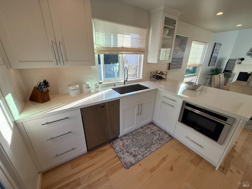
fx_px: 102
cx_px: 126
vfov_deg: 85.7
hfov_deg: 102.1
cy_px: 94
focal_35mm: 14
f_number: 2.2
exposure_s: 1/170
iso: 50
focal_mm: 2.22
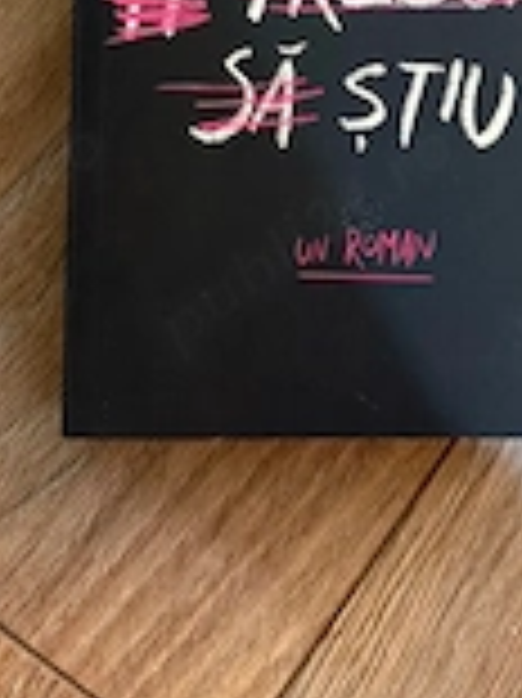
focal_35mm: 62
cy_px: -59
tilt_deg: -82.6
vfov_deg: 28.5
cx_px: 396
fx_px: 1248
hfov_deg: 23.4
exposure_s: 1/60
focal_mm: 6.76
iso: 320
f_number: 1.78
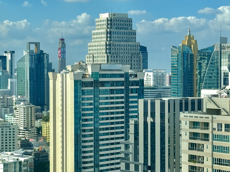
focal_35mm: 75
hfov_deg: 25.9
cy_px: 109
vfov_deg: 19.6
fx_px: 498
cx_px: 86
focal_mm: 6.86
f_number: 1.78
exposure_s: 1/3597
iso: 64
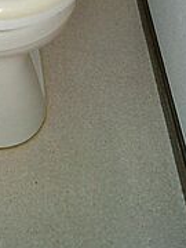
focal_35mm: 96
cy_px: -70
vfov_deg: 19.0
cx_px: -22
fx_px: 688
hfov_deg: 15.0
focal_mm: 7.5
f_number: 3.2
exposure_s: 1/30
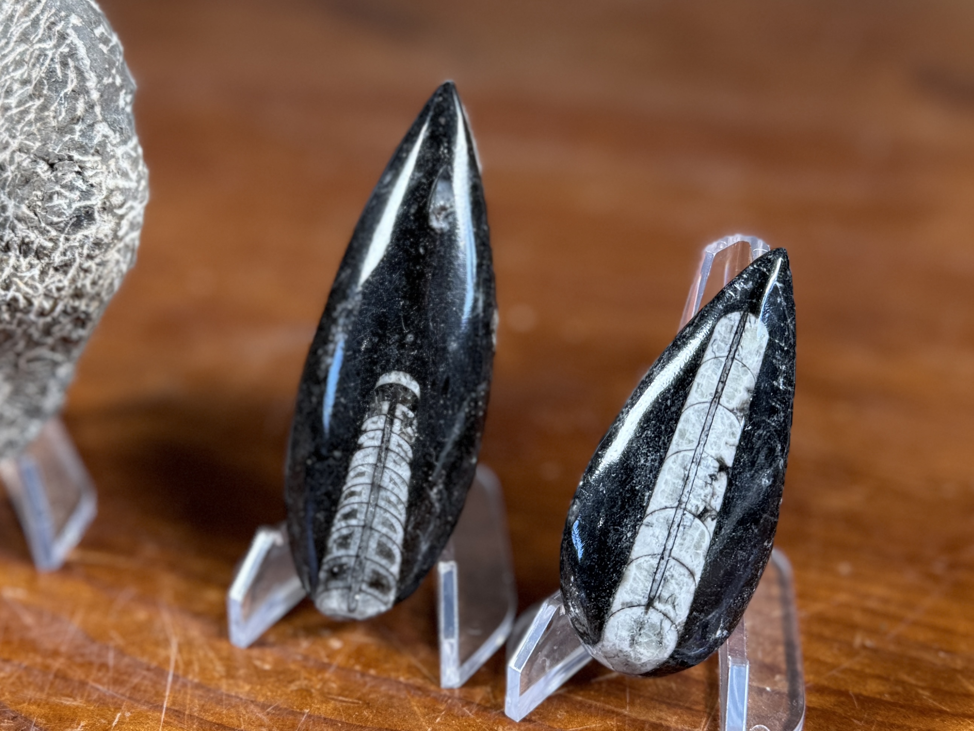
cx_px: 487
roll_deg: +0.0
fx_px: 675
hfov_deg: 71.6
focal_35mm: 24
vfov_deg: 56.8
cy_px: 366
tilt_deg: -29.8
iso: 80
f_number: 1.78
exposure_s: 1/120
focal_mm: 6.76
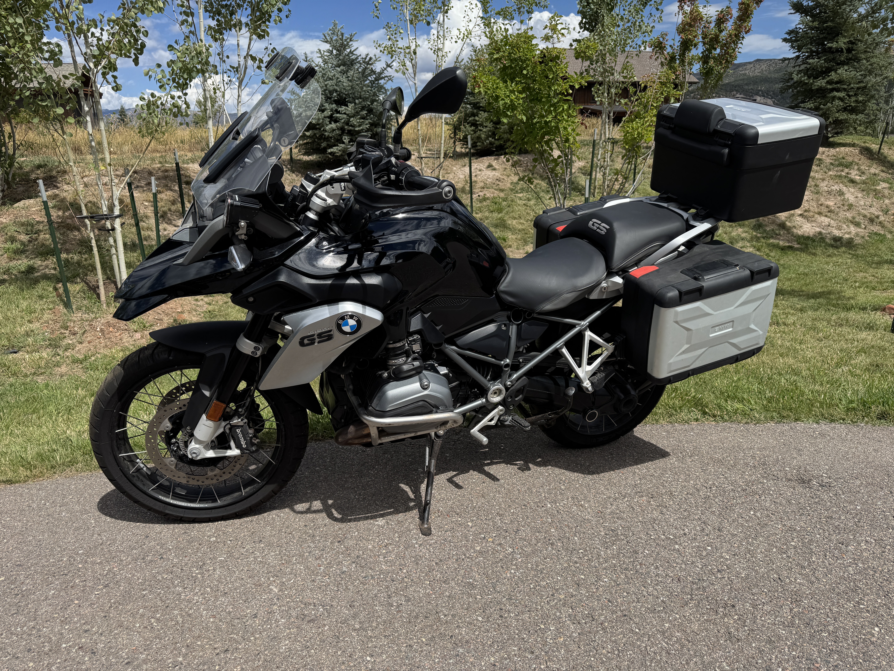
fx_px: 620
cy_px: 336
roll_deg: +2.3
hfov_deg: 71.6
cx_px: 447
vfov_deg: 56.8
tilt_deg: -17.7
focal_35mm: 24
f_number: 1.78
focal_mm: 6.76
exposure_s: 1/5348
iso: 80
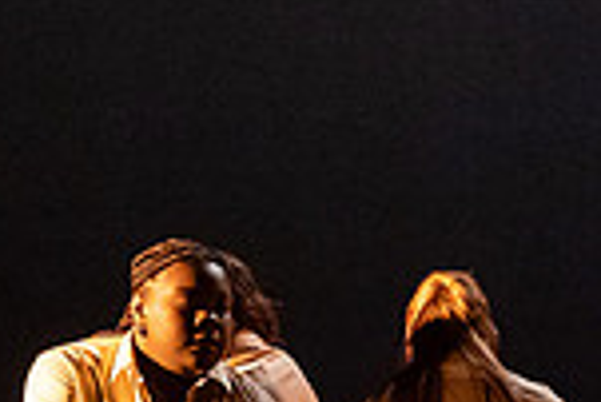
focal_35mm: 256
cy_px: 497
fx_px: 4278
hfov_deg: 8.0
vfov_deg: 5.4
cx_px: 253
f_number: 4
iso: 4000
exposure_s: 1/400
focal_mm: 50
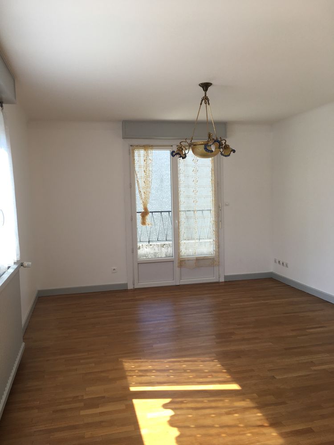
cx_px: 167
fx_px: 373
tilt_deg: -4.4
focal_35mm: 29
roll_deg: +3.2
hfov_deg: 48.2
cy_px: 222
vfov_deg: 61.7
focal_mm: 4.15
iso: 25
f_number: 2.2
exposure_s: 1/200
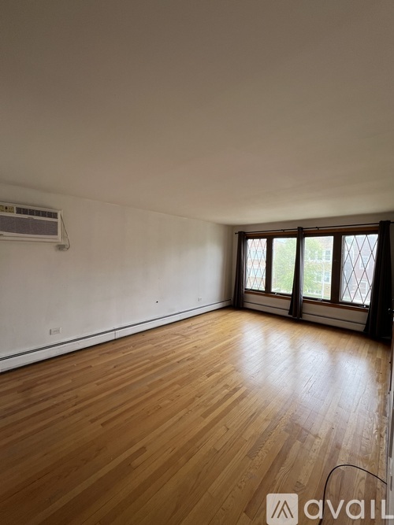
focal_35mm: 13
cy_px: 262
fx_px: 197
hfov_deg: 89.9
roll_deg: -1.2
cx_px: 197
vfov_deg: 106.2
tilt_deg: -1.7
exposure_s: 1/99
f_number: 1.8
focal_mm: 1.57
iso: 40
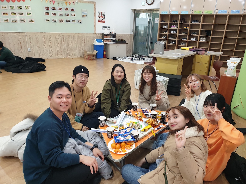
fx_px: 185
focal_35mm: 26
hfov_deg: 67.3
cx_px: 123
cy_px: 92
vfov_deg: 53.1
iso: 250
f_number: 2.4
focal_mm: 4.3
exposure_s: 1/60
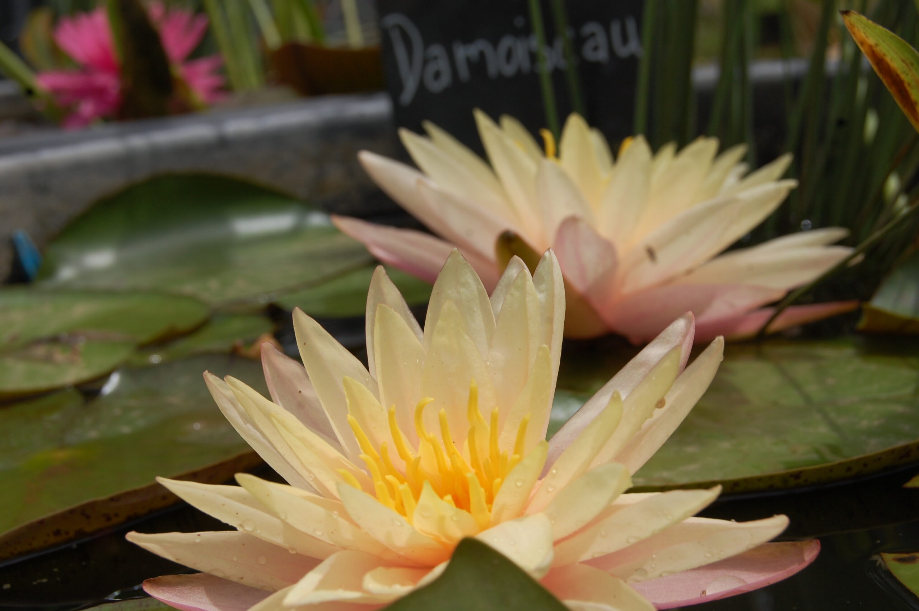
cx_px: 460
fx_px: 1530
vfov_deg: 22.6
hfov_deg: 33.4
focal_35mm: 60
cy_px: 306
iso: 200
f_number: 11
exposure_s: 1/500
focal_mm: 40
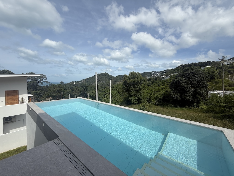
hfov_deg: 102.1
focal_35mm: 14
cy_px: 88
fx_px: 95
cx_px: 117
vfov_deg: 85.7
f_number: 2.2
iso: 20
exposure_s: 1/1189
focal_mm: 2.22
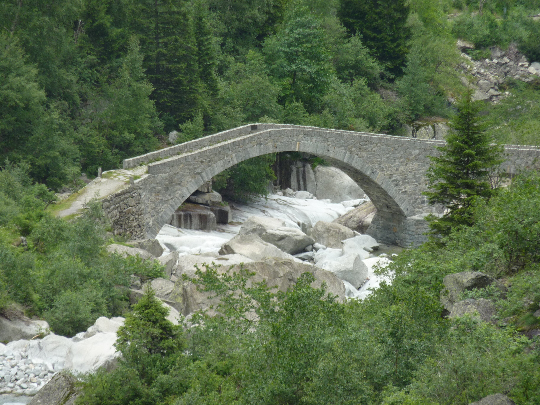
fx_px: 4680
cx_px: 270
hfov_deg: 6.6
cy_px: 202
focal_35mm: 300
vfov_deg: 5.0
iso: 100
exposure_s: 1/125
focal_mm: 49.2
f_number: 4.9
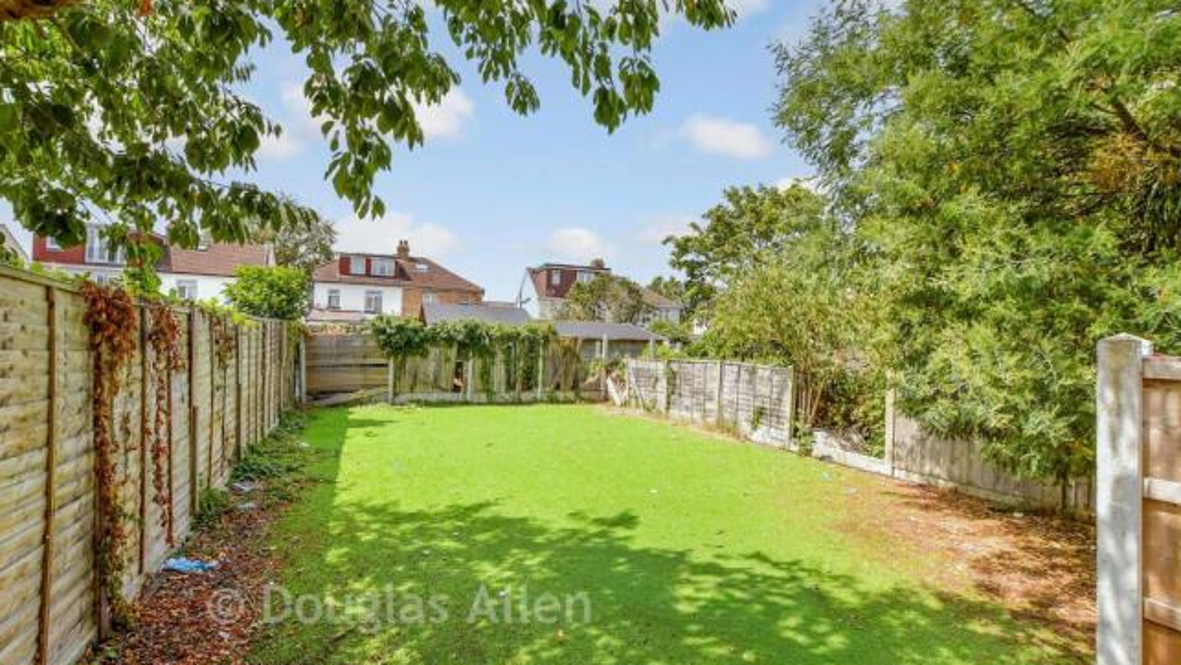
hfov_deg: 99.4
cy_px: 330
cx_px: 598
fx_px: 501
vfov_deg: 67.1
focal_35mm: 16
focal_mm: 10
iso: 400
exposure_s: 1/640
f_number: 7.1
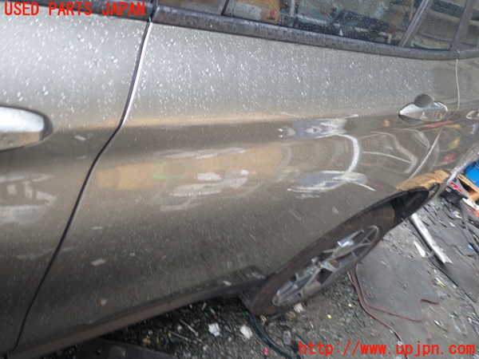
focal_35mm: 30
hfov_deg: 60.0
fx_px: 415
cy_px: 180
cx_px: 240
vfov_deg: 46.8
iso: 200
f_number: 2.3
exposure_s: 1/40
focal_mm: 5.4
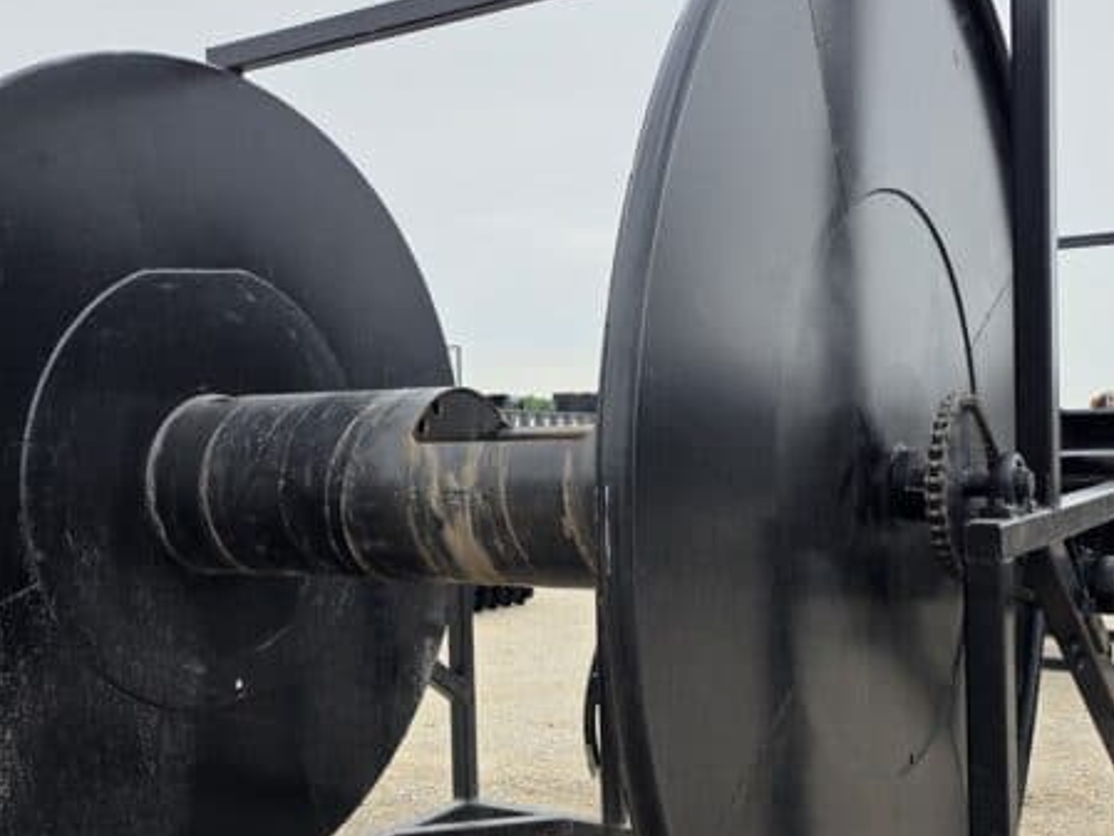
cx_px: 533
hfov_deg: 45.8
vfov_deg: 35.0
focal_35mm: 41
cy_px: 516
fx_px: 1320
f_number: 1.7
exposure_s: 1/180
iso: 40
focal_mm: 6.3
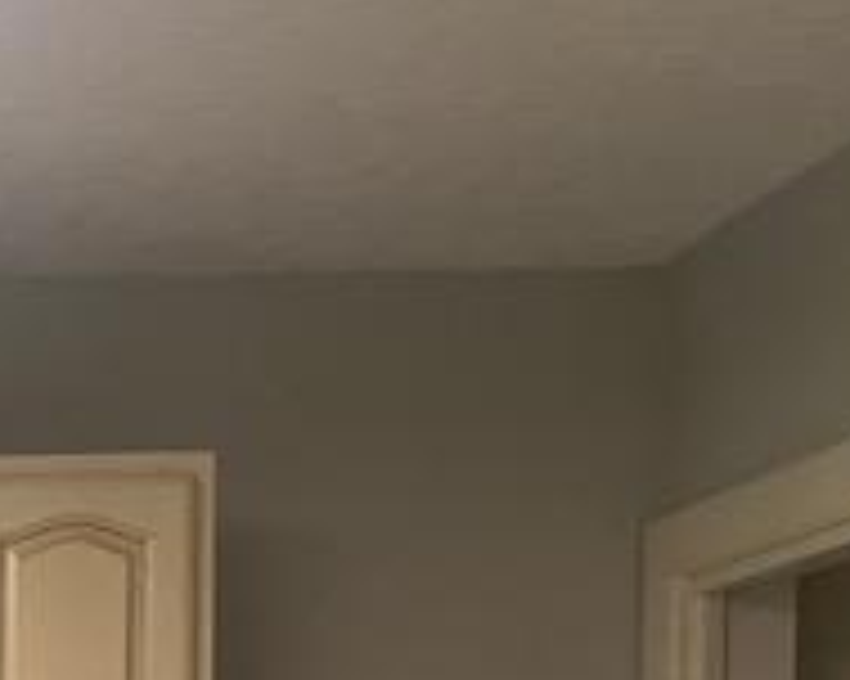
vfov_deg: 16.4
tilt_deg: -1.9
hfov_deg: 19.7
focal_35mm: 86
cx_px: -382
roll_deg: -1.8
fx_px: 2162
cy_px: 986
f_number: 1.8
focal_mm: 4.25
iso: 250
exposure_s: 1/60
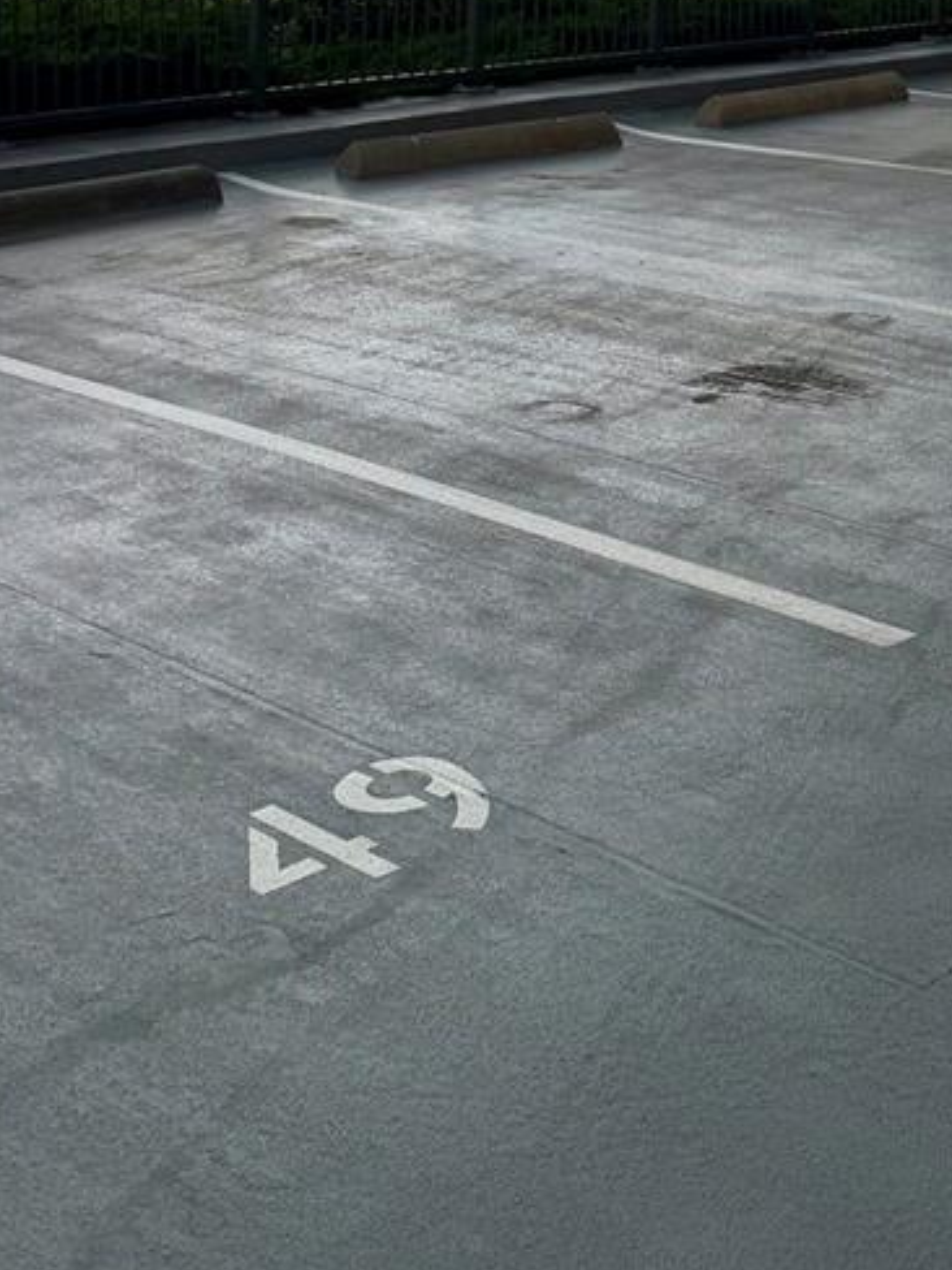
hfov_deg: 24.8
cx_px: 562
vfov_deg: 30.0
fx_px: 2163
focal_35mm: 59
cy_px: -60
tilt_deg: +0.2
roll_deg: +1.9
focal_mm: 6.76
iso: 100
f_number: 1.78
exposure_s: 1/4405
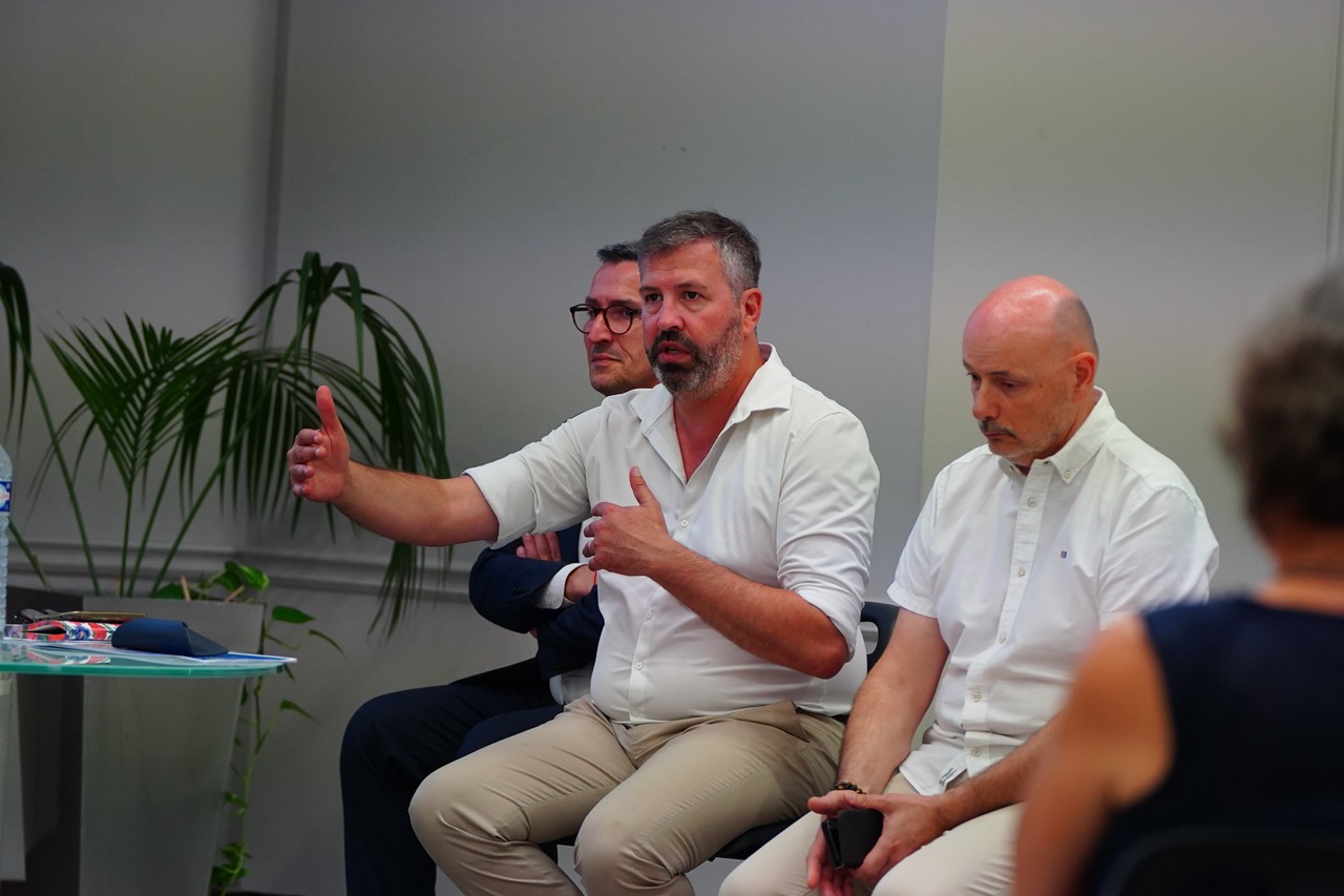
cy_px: 448
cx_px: 672
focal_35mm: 163
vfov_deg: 8.4
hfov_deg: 12.6
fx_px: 6084
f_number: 2.8
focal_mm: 109
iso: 1600
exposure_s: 1/160
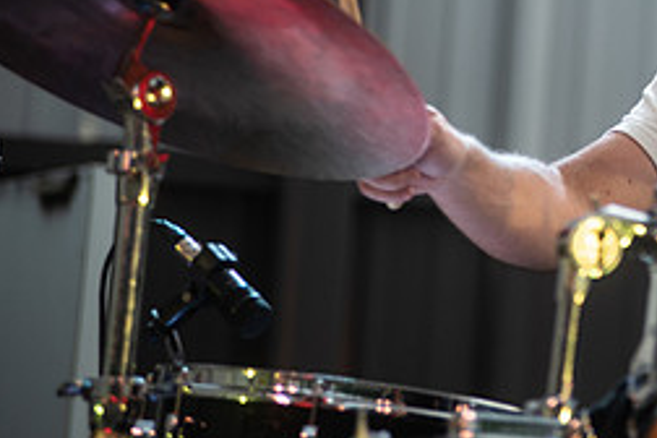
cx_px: 704
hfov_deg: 5.3
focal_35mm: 391
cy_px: -51
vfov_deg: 3.5
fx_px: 7135
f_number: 3.2
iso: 400
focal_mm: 170
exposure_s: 1/200
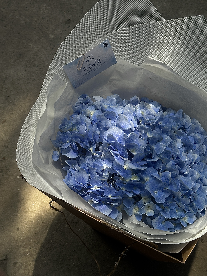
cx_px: 104
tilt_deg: -62.2
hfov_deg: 30.3
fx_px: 383
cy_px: 138
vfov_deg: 39.7
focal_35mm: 48
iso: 64
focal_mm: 6.86
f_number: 1.78
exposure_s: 1/962
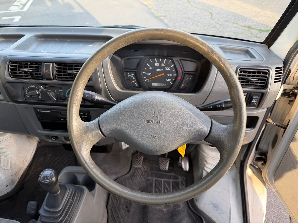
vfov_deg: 56.8
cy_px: 112
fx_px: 207
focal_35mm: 24
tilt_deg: -37.9
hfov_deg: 71.6
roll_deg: +0.1
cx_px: 149
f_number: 1.78
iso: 80
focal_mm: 6.76
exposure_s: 1/121
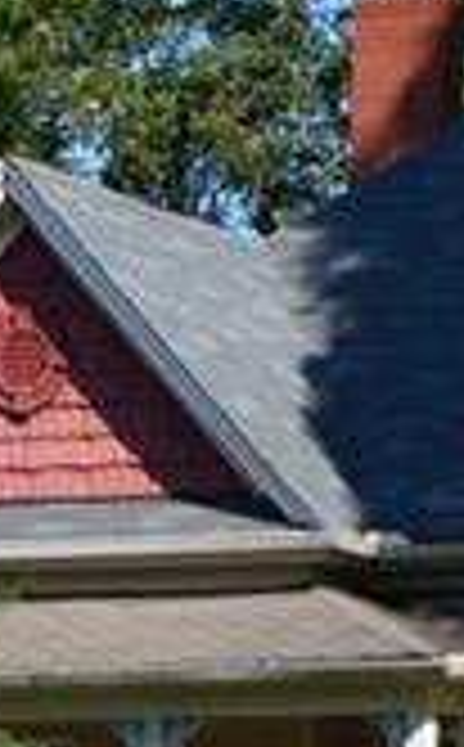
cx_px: 937
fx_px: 3458
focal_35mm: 170
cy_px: 634
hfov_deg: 7.4
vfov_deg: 12.3
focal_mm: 18
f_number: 11
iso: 400
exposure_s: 1/400
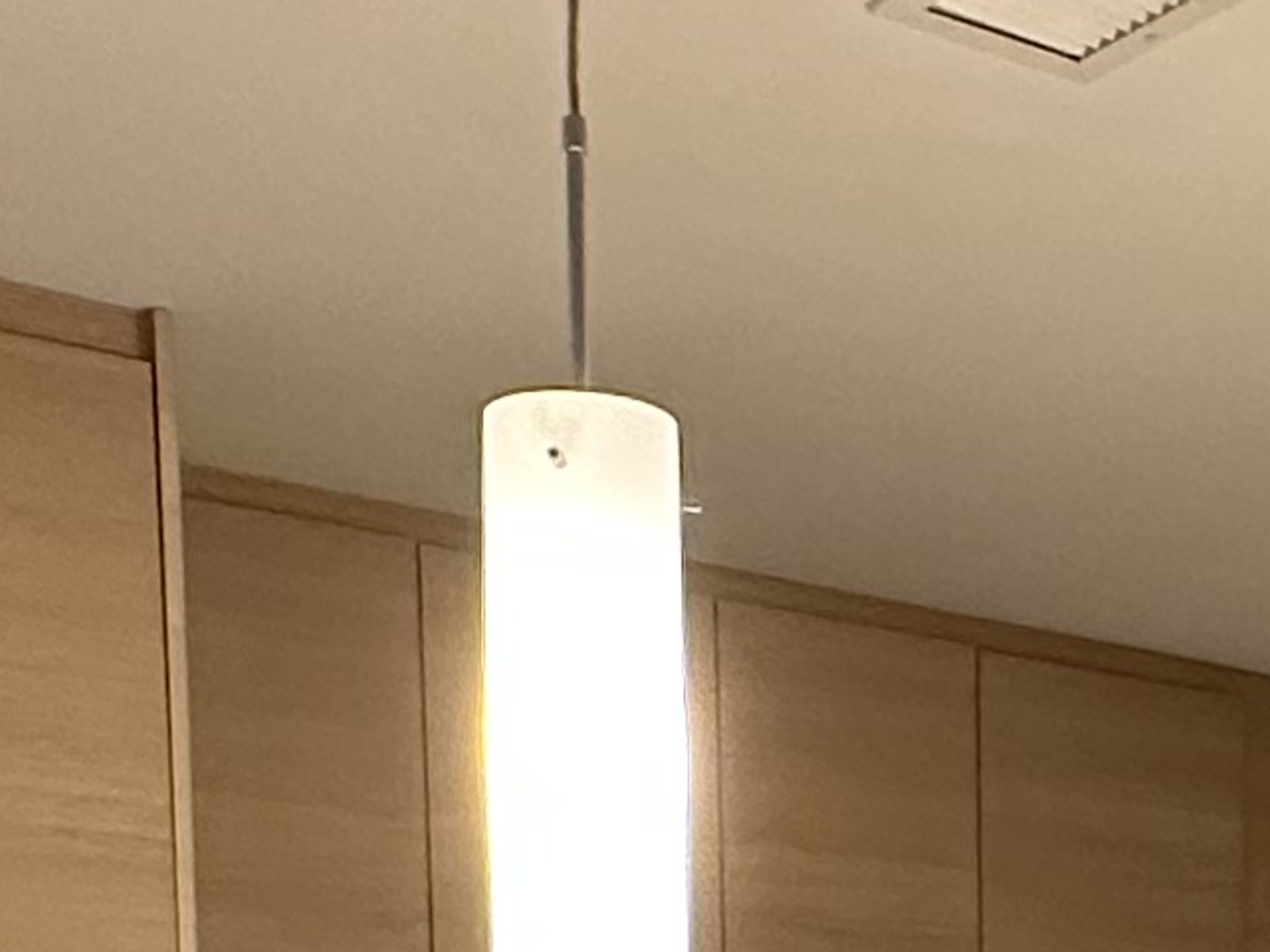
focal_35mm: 88
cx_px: 1276
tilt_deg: -7.7
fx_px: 3229
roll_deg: -0.5
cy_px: 1827
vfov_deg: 14.4
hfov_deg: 21.5
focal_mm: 2.22
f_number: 2.2
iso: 250
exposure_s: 1/60
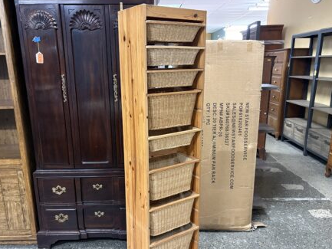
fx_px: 288
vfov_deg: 46.7
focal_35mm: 30
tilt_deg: -15.3
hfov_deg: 59.9
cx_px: 156
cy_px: 141
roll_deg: -0.3
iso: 400
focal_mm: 5.96
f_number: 1.6
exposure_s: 1/40
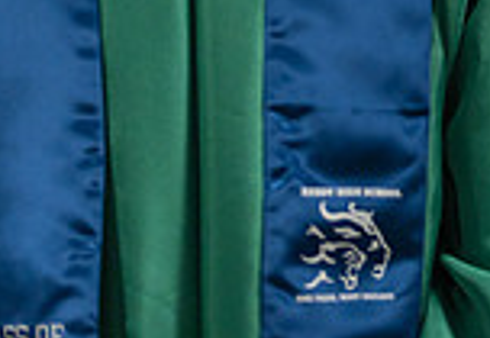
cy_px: -243
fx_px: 2739
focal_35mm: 199
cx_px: 731
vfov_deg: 6.9
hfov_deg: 9.9
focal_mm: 50
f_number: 1.2
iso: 320
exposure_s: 1/320
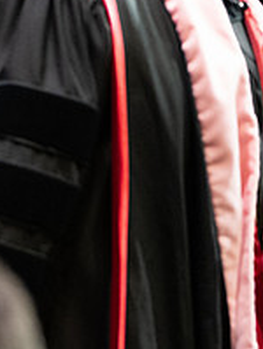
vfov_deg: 5.0
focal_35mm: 392
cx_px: -248
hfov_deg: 3.8
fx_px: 3958
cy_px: -25
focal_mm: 91
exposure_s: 1/400
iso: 2500
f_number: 3.2
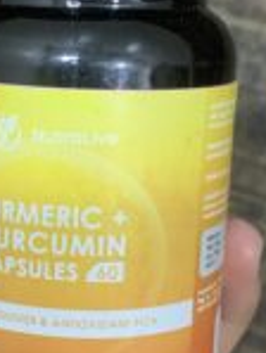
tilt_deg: -81.1
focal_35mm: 87
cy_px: 180
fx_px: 890
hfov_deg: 16.9
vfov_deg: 22.5
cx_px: 70
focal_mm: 4.25
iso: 400
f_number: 1.8
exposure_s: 1/40
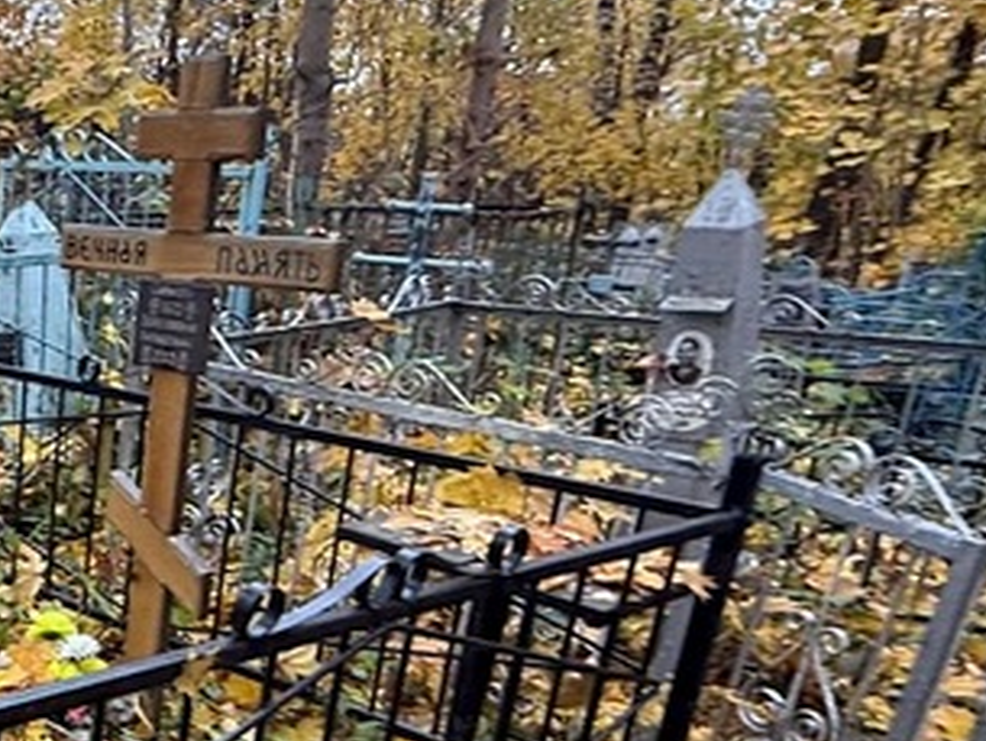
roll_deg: -3.4
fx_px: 1339
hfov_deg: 34.2
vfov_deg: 29.5
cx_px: -133
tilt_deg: -25.3
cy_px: 680
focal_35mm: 47
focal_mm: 2.22
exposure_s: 1/99
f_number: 2.2
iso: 125
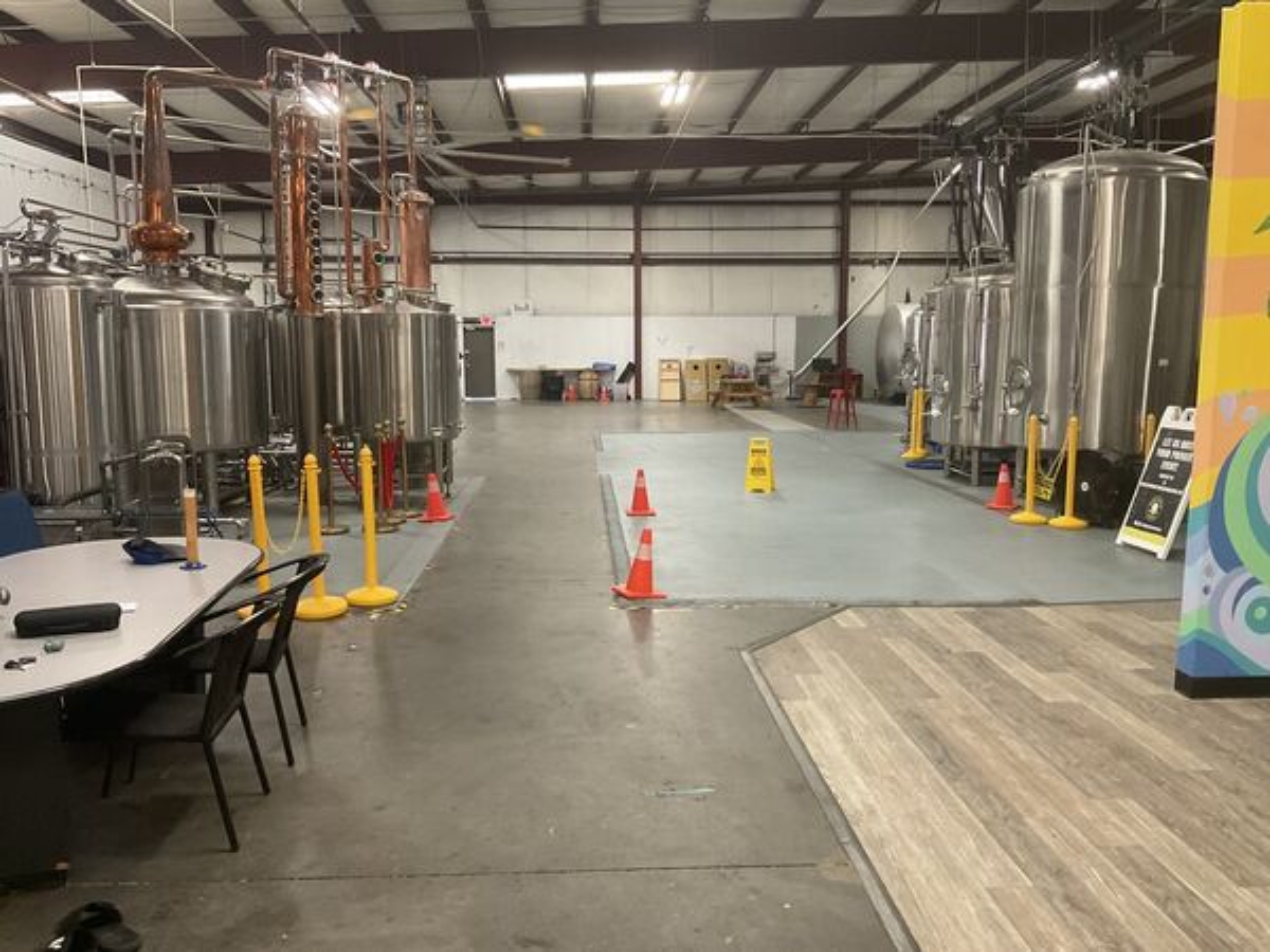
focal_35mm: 29
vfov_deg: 48.2
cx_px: 635
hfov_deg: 61.7
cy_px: 476
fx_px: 1064
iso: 200
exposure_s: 1/60
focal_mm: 3
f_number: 1.8
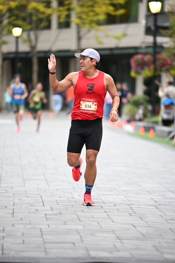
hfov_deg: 6.9
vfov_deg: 10.3
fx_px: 1457
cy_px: 132
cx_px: 88
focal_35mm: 200
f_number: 2.8
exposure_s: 1/800
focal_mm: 200
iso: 1600
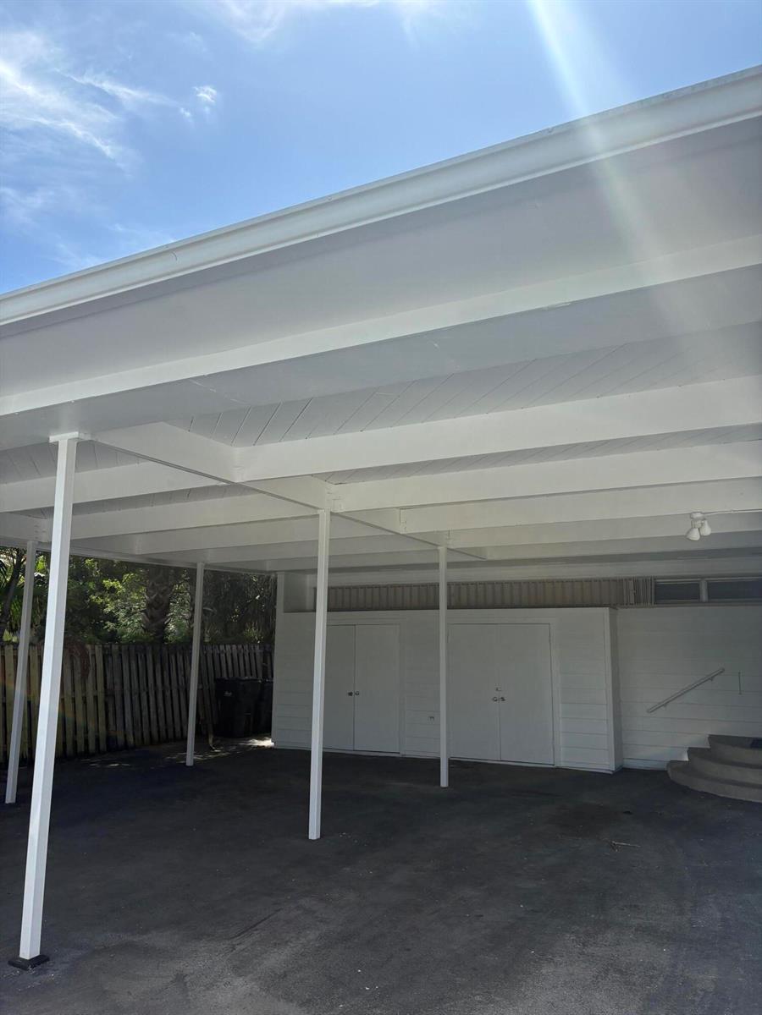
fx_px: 763
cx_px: 381
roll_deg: +0.8
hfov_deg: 53.1
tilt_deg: +9.4
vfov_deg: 67.3
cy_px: 508
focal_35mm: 26
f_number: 1.6
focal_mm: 5.96
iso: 50
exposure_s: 1/3831
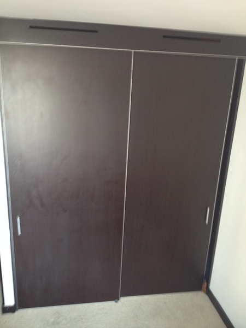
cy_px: 164
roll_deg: -3.4
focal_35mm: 35
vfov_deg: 52.6
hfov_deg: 40.7
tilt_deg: -22.2
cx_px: 123
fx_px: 332
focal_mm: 4.28
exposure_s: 1/20
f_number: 2.4
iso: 100
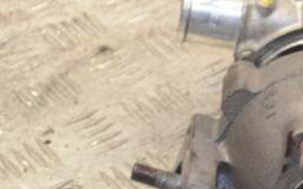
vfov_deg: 6.6
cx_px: 279
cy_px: 102
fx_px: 1645
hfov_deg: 10.5
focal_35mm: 199
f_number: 5.6
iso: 560
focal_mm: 55
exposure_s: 1/60
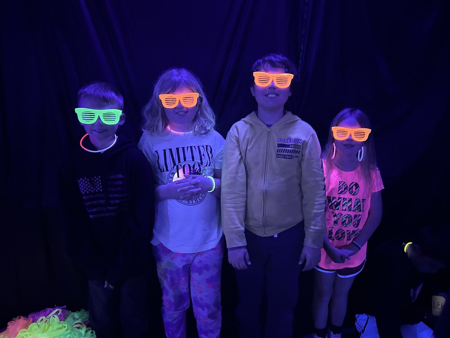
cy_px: 169
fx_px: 338
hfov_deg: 67.3
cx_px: 225
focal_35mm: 26
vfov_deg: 53.1
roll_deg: -0.6
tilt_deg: -13.2
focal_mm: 5.7
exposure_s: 1/15
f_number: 1.5
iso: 1250
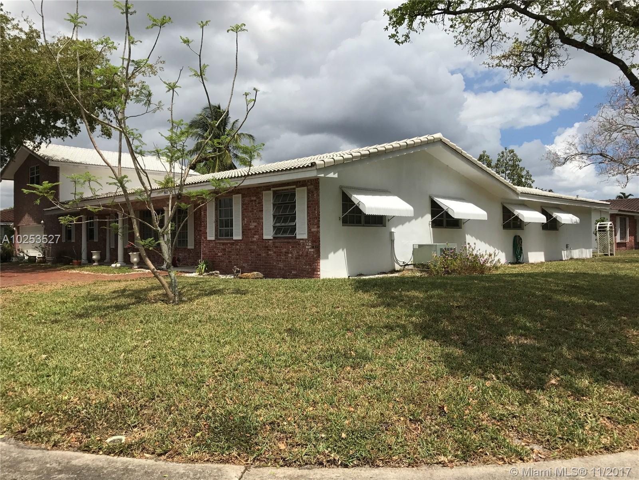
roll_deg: +0.1
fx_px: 517
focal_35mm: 28
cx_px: 320
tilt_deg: -0.2
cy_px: 240
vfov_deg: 49.7
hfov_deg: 63.4
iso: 20
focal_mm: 3.99
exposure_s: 1/4367
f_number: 1.8
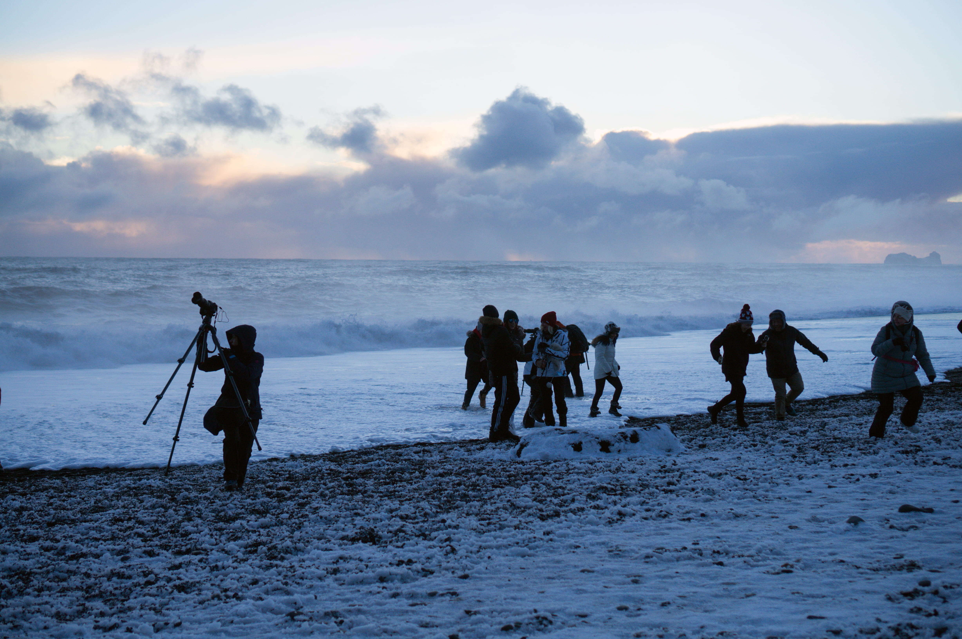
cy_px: 320
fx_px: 1401
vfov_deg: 25.7
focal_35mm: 52
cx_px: 481
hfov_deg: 37.9
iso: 200
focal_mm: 35
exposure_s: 1/1600
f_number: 2.8
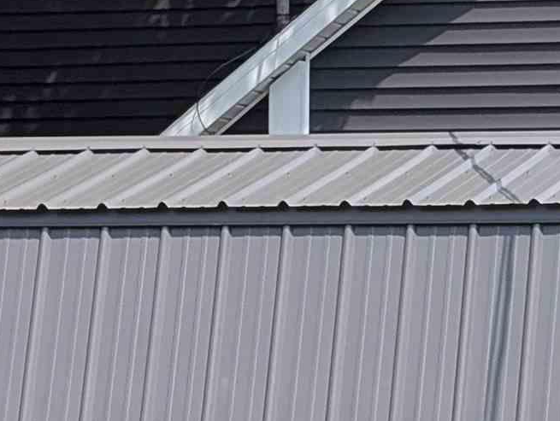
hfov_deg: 8.6
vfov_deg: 6.5
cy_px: 226
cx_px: 497
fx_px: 3709
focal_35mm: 229
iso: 20
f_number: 1.68
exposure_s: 1/869
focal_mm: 6.9
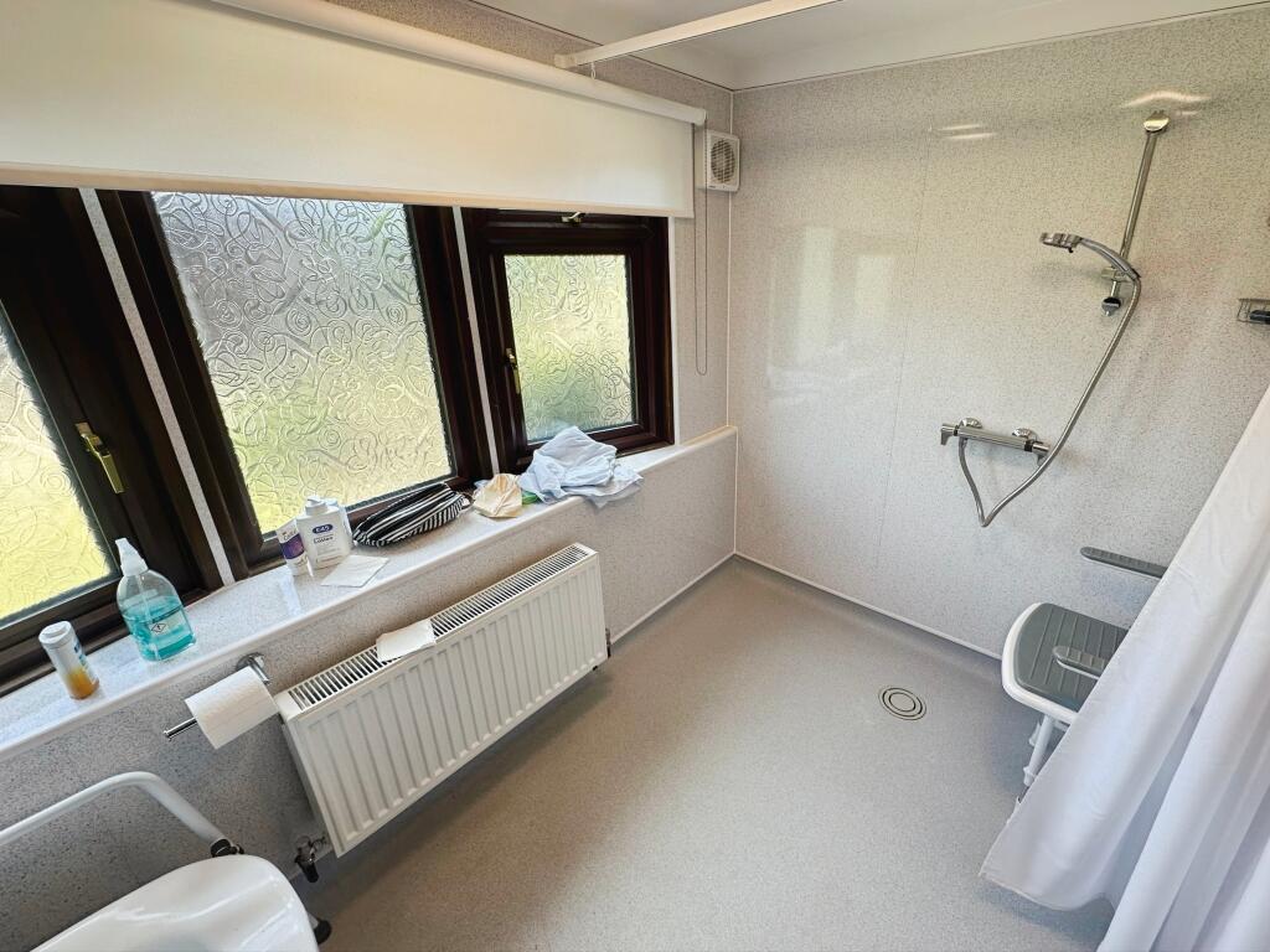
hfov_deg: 102.1
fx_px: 514
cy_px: 476
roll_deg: -0.5
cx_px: 635
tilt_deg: -22.2
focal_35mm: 14
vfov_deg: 85.7
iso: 40
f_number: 2.2
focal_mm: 2.22
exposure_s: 1/159
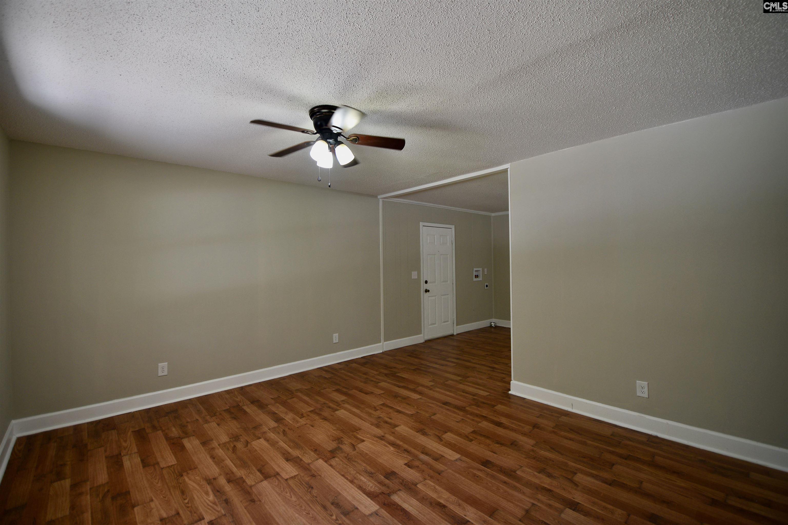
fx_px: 328
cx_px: 394
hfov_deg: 100.4
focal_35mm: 15
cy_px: 262
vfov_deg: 77.3
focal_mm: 10
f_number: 3.5
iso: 100
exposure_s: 1/20
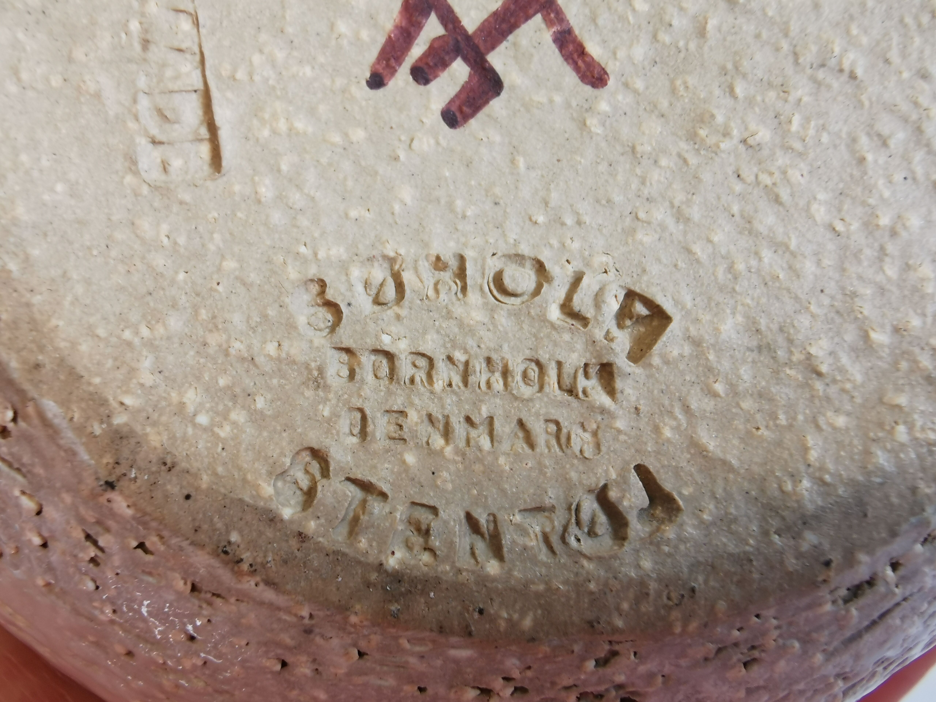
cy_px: 351
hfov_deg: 67.3
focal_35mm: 26
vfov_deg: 53.1
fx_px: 703
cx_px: 468
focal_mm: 2.35
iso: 64
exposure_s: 1/50
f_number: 2.2
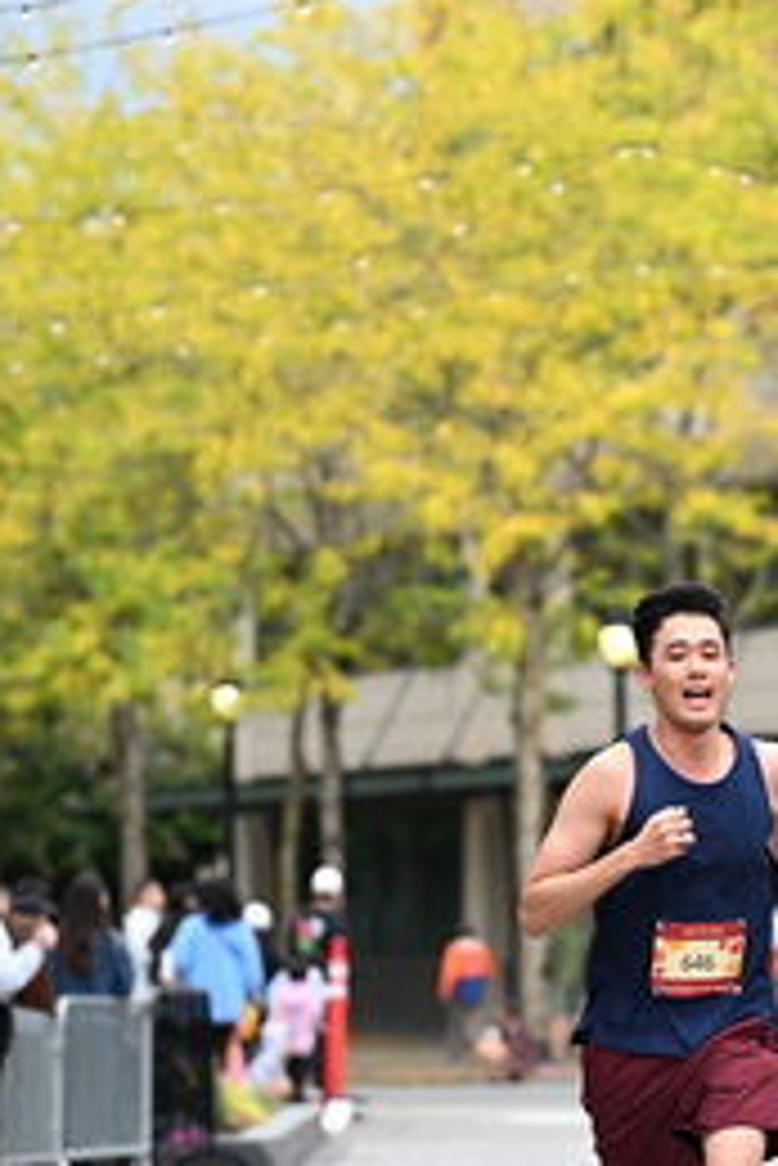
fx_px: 7575
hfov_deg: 5.9
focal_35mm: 234
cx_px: 776
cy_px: 747
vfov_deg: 8.8
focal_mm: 110
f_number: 2.8
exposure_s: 1/2000
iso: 640
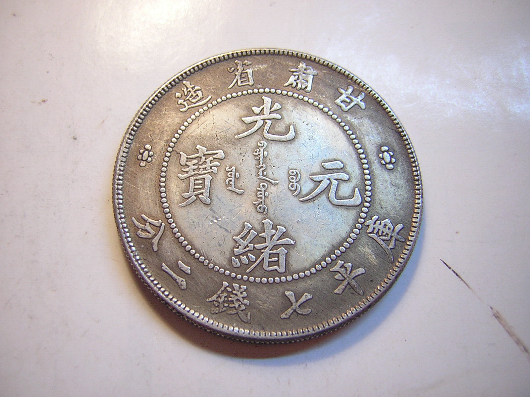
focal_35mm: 36
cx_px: 265
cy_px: 198
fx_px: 551
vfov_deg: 39.7
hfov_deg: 51.4
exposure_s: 1/24.4
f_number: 2.6
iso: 50
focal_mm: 4.7
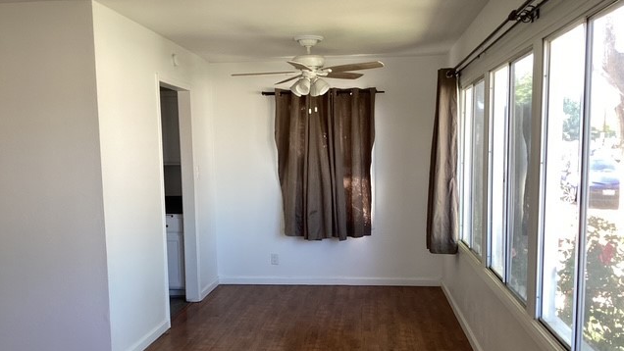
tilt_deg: -6.9
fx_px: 563
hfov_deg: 58.0
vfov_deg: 34.5
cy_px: 212
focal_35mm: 34
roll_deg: +0.5
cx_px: 312
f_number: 2.4
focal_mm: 3.3
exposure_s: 1/60
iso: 50
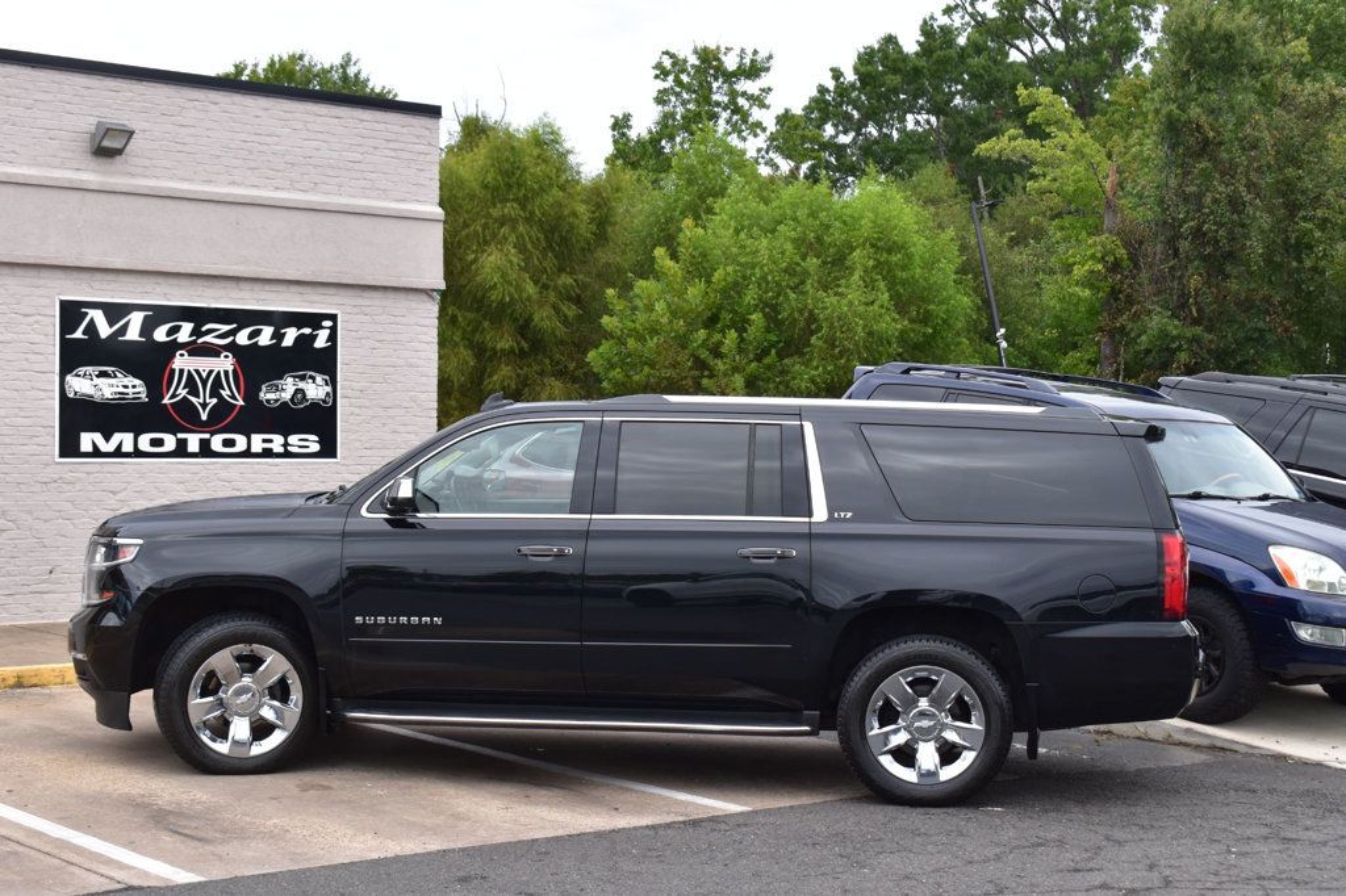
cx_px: 673
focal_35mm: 57
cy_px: 448
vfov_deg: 23.8
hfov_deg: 35.1
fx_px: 2130
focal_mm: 38
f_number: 10
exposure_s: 1/200
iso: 400
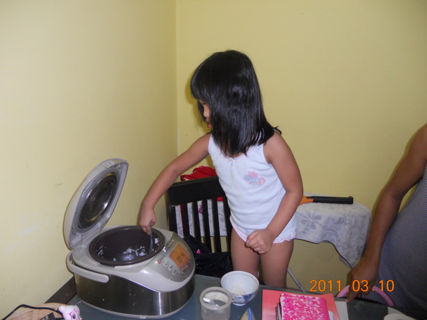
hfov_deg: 65.3
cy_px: 160
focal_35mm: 27
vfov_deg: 51.4
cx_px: 214
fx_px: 333
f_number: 3.2
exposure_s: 1/25
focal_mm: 4.9
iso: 200
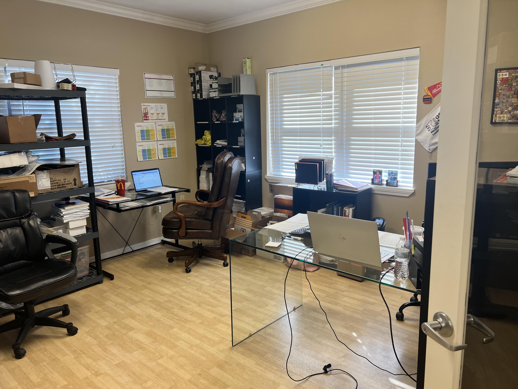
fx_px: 389
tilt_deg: -10.2
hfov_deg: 67.3
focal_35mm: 26
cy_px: 194
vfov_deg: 53.1
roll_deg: +1.2
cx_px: 259
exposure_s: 1/127
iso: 50
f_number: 1.5
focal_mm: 5.7
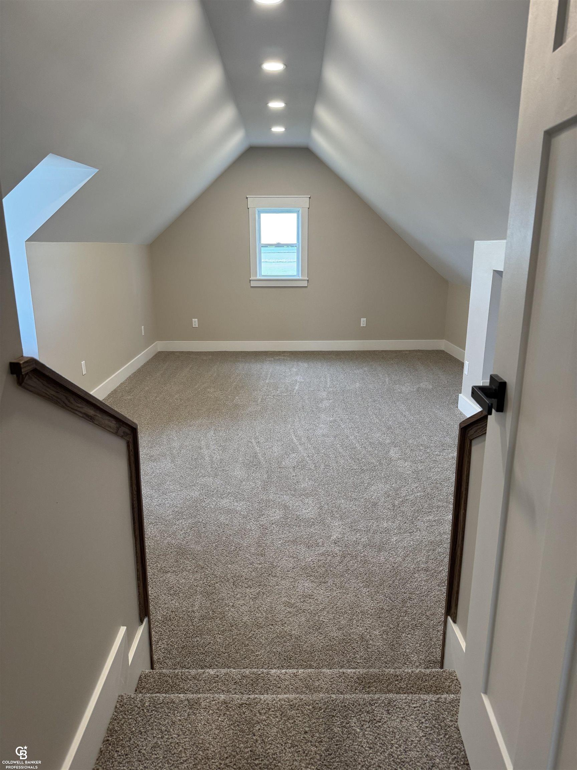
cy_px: 385
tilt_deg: -15.9
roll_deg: -0.6
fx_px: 533
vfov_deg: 71.6
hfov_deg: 56.8
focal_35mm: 24
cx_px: 288
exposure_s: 1/120
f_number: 1.78
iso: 200
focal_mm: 6.76
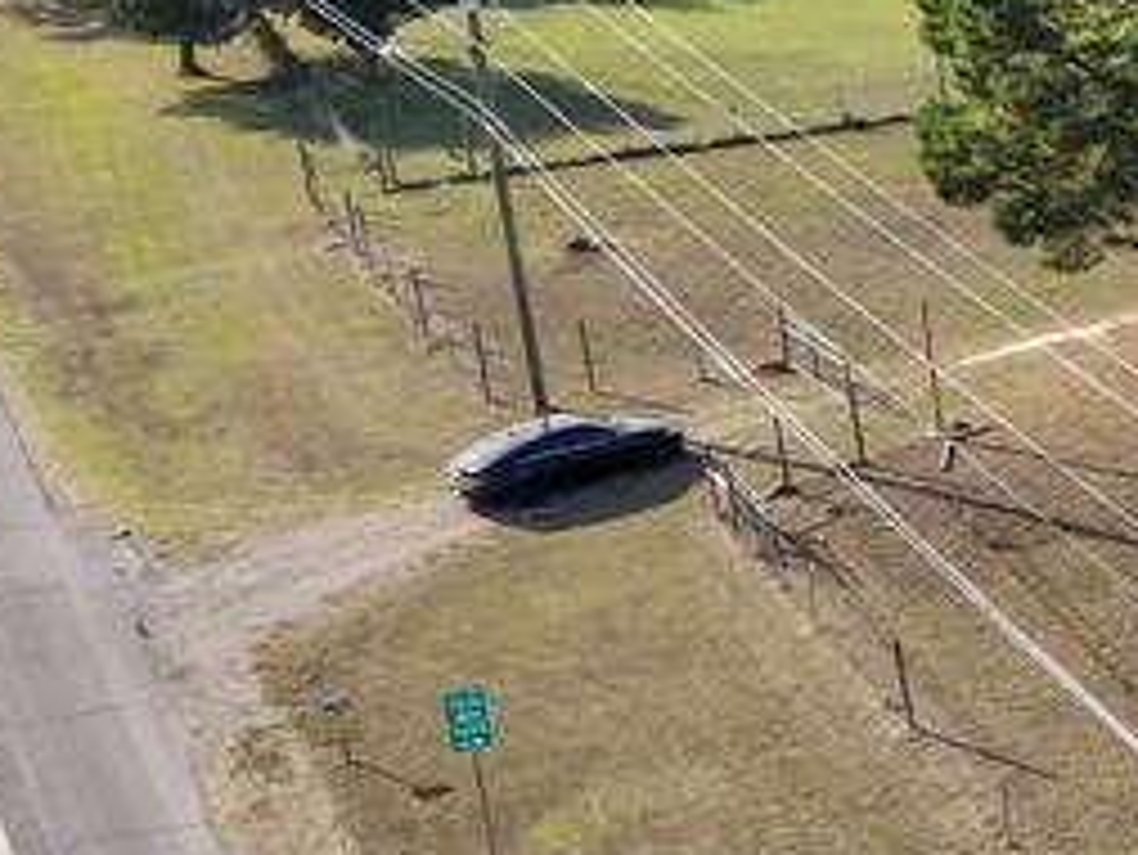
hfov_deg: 16.3
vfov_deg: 15.2
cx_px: 2164
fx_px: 3190
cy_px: 320
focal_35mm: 97
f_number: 1.8
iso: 300
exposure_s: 1/4000
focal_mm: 8.67
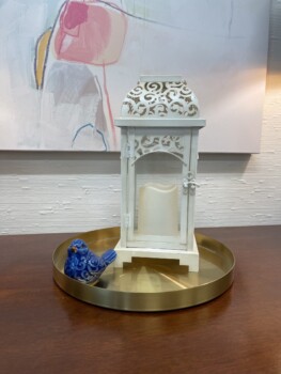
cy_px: 187
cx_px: 140
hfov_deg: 53.1
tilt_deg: -8.4
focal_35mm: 26
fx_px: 281
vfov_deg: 67.3
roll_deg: -1.4
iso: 100
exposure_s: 1/120
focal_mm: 5.1
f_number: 1.6
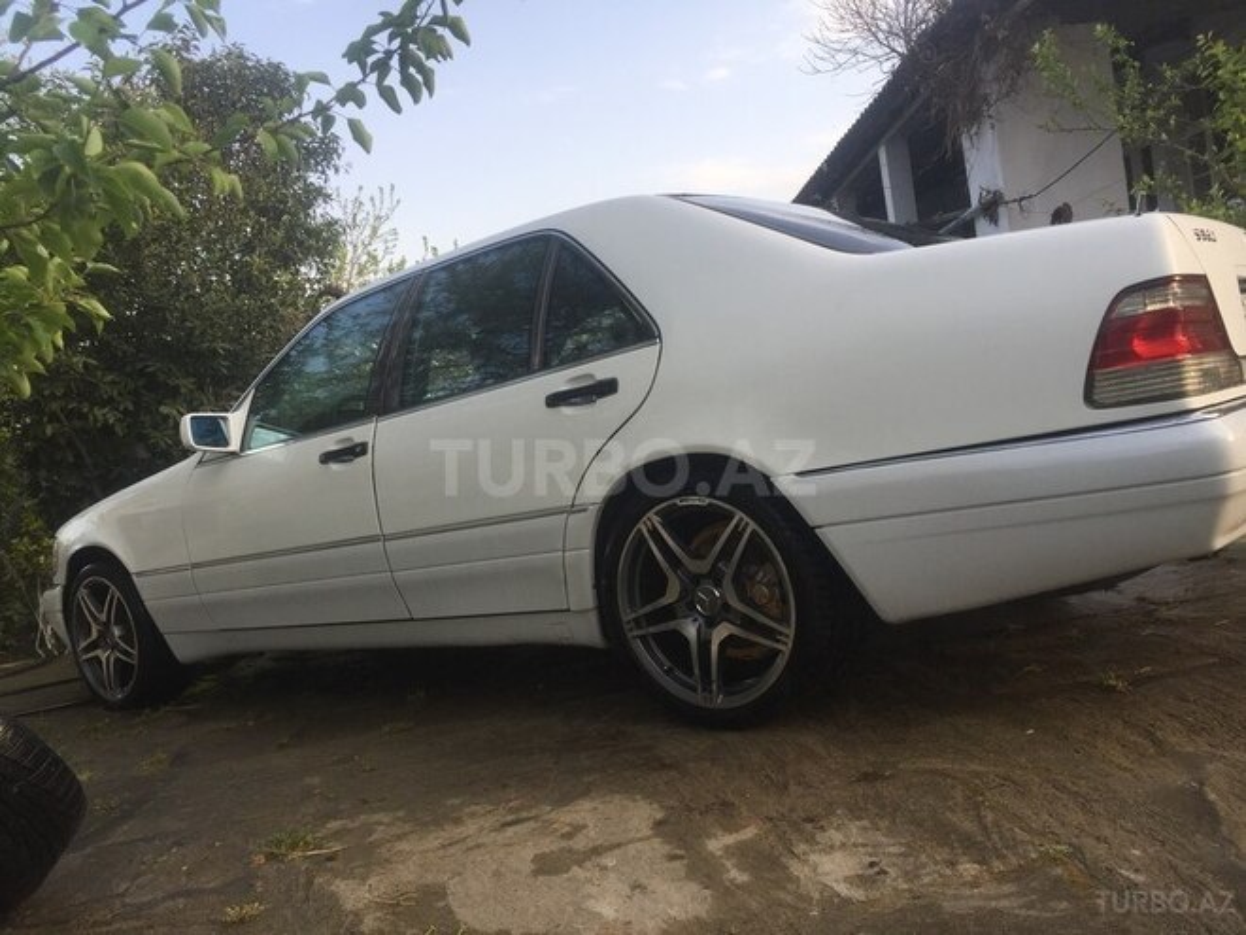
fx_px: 1044
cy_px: 468
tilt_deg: +0.1
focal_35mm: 29
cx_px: 623
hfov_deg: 61.7
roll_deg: +7.0
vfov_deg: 48.2
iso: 32
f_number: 2.2
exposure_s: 1/356
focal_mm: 4.15
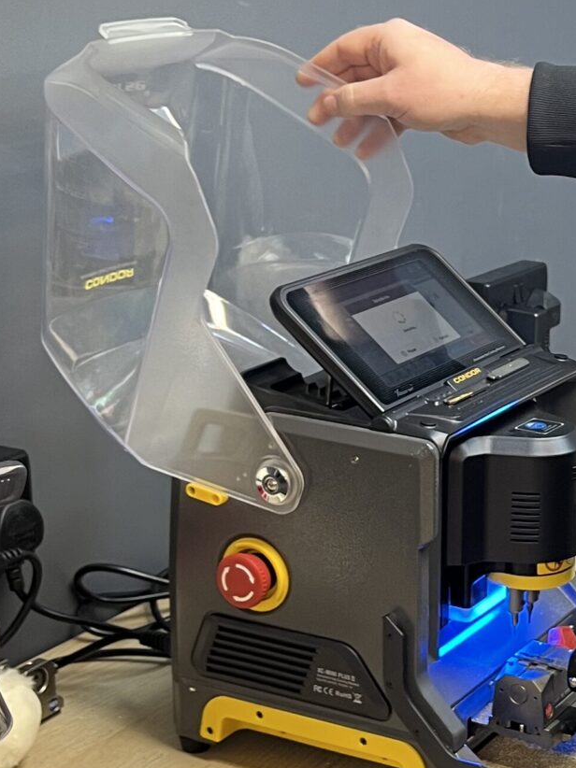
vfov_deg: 24.1
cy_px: 447
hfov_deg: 17.6
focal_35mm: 81
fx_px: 1798
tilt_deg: -17.4
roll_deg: -1.6
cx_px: 624
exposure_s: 1/50
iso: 100
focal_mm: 5.7
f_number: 1.5
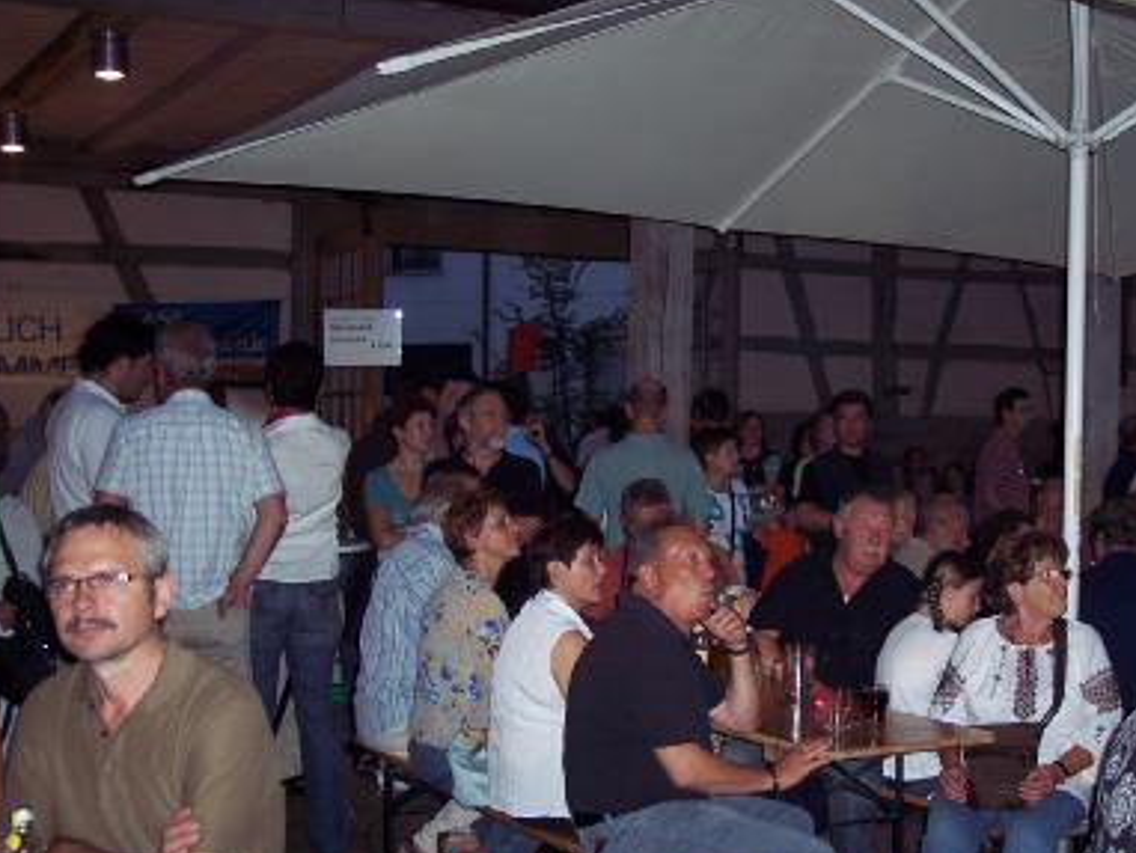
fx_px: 1675
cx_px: 720
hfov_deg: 37.2
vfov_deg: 28.5
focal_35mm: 51
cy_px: 501
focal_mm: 8
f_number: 2.8
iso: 140
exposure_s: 1/60
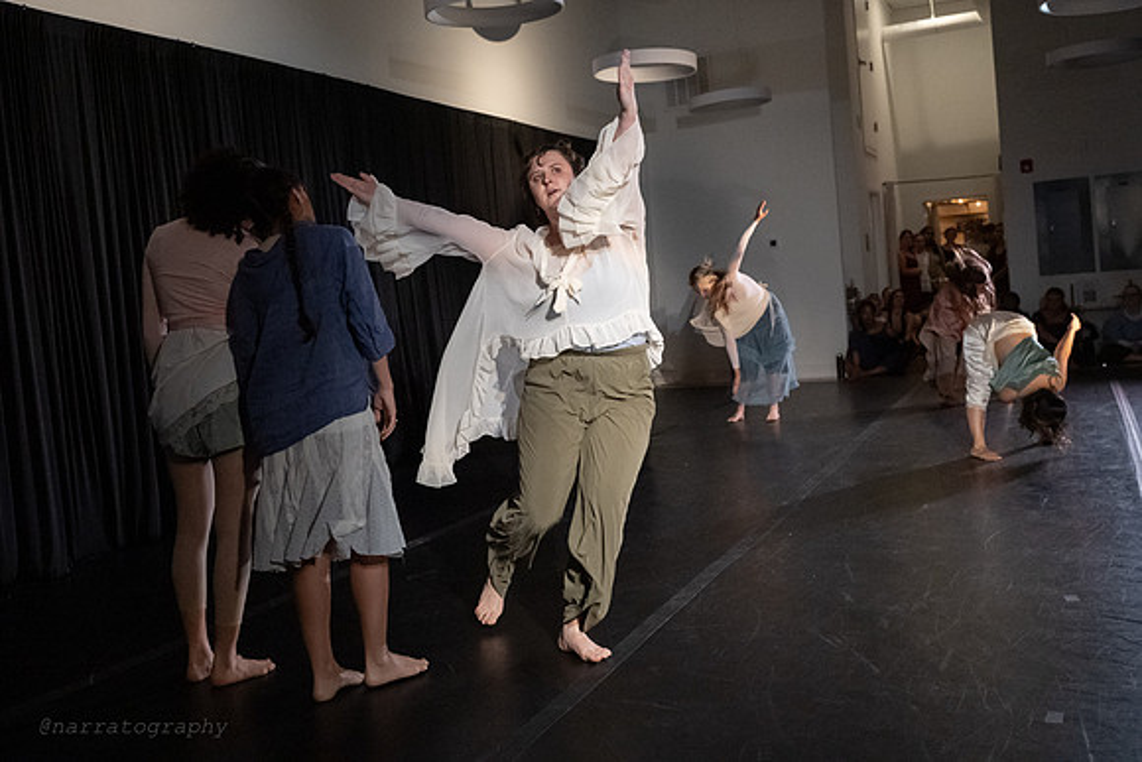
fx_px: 1213
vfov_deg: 34.8
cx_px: 521
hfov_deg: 50.4
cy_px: 314
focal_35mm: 38
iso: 6400
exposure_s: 1/400
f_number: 4.5
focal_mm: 32.5
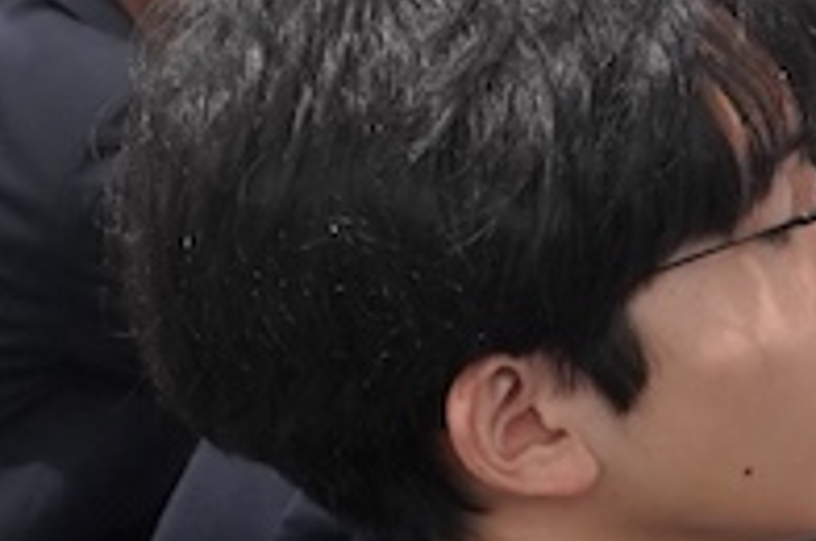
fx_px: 5137
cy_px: 162
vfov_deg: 6.0
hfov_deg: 9.1
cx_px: 562
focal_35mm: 227
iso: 1250
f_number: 4
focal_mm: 25
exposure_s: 1/160
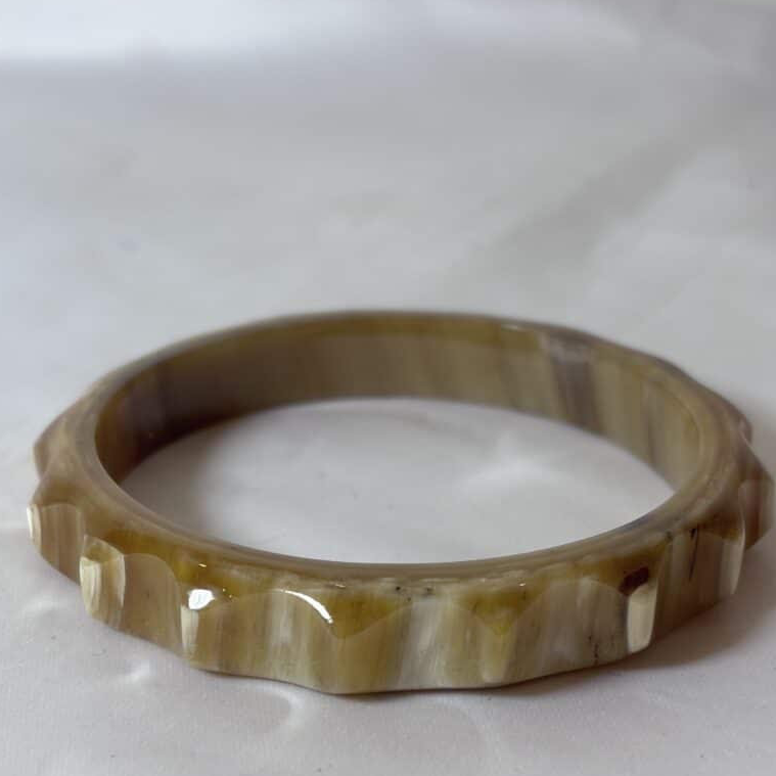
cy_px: 512
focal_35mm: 62
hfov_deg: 27.7
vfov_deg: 27.6
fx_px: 1572
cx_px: 386
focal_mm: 5.96
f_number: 1.6
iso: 25
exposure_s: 1/100
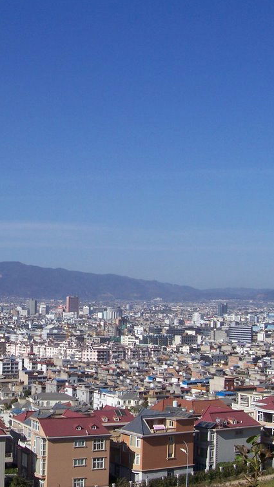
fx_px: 801
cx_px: 41
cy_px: 240
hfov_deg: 19.1
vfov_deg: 33.8
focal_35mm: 62
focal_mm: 7
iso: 80
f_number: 5.6
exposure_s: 1/750
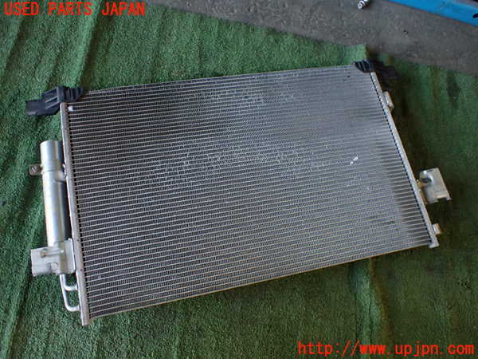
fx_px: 414
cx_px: 239
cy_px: 180
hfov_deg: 60.0
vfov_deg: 46.8
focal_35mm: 30
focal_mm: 5.4
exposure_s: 1/125
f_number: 2.3
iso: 640
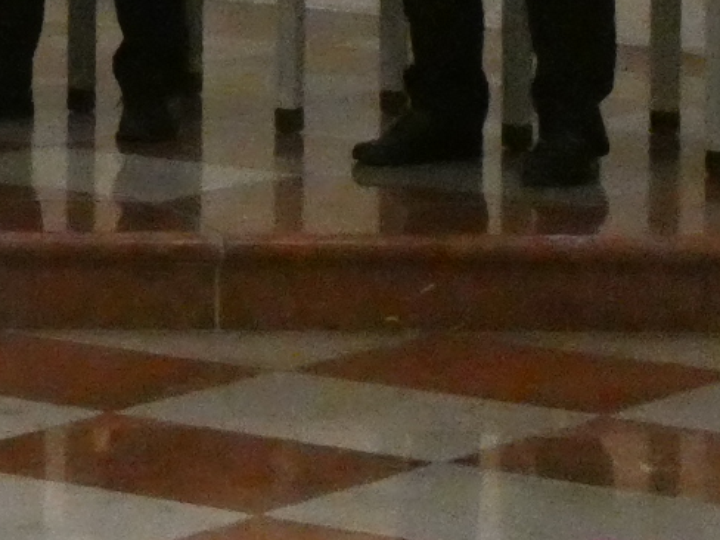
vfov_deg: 6.7
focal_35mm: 215
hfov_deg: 8.3
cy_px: -459
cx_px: -1084
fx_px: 4472
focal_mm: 7.2
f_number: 3.8
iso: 1600
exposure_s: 1/25
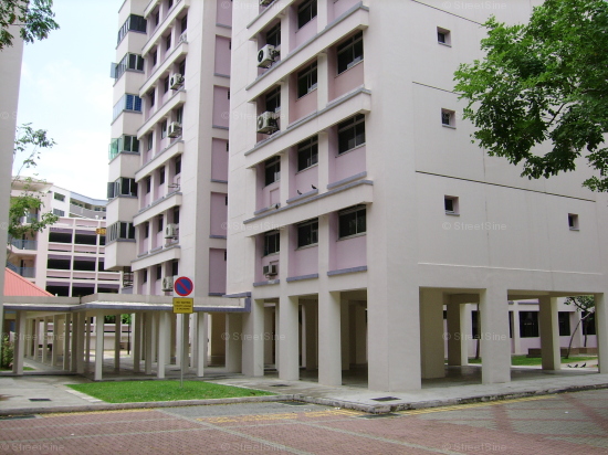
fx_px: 614
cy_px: 228
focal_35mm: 35
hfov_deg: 52.6
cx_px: 304
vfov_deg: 40.7
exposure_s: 1/297
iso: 50
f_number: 5.8
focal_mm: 5.95
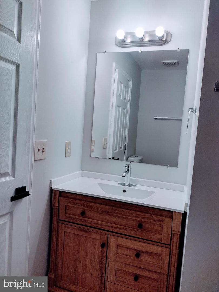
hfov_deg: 51.4
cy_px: 146
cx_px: 110
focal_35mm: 27
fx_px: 228
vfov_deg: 65.3
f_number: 1.7
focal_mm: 4.71
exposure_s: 1/272
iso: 100
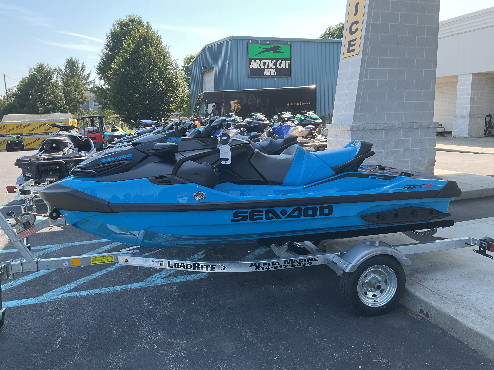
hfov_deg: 61.7
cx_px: 247
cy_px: 185
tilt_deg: -9.1
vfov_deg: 48.2
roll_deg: +0.9
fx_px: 414
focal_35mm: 29
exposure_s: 1/299
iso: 16
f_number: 1.8
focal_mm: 3
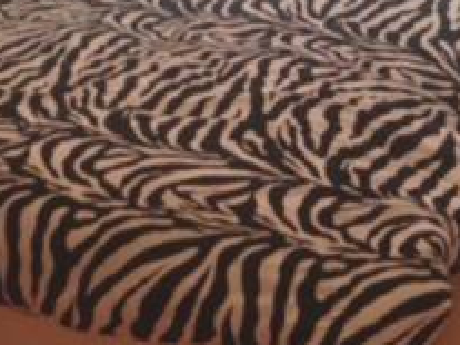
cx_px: 277
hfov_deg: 21.1
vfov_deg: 15.5
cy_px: -23
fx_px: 1235
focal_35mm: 93
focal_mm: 4.12
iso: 64
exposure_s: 1/120
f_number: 2.4
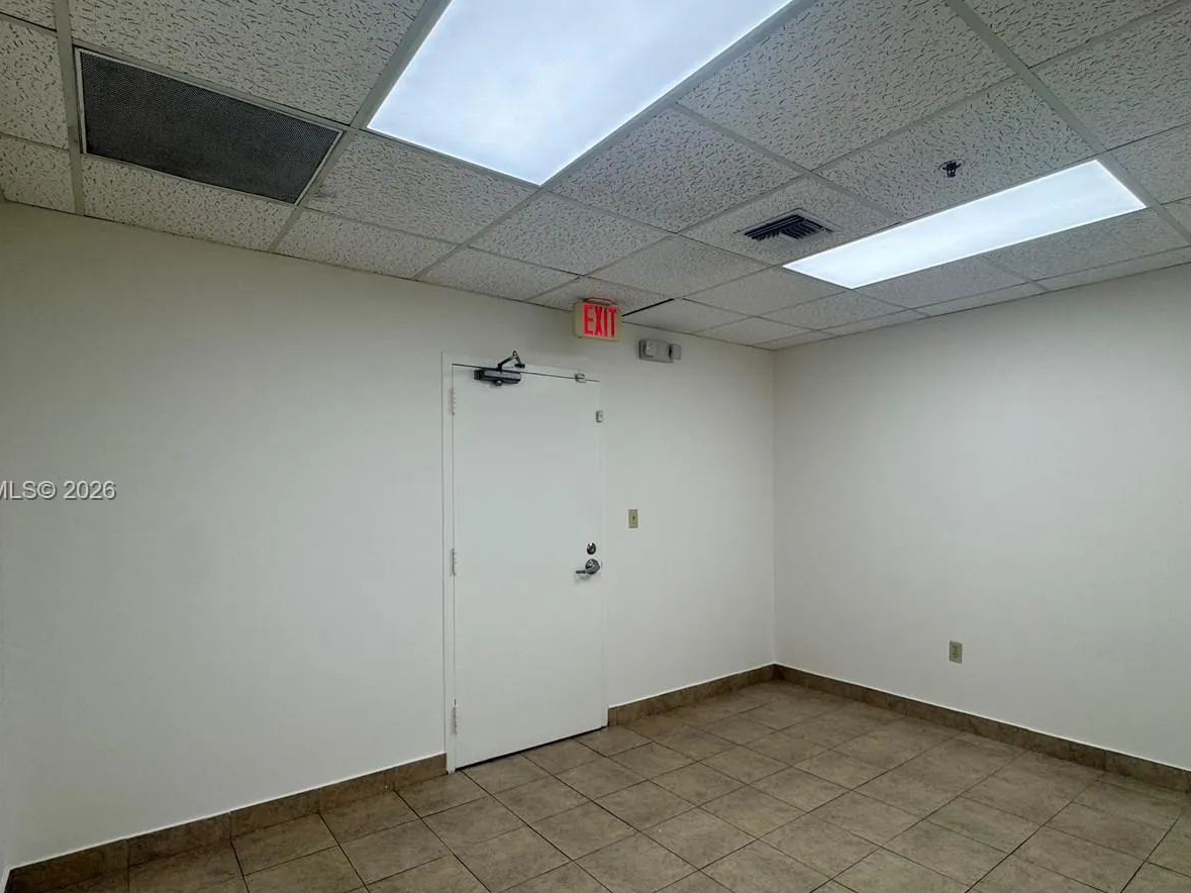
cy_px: 492
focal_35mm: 19
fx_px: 654
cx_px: 609
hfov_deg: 84.7
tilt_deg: -0.5
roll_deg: +0.3
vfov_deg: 68.5
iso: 64
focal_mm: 2.22
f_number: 2.2
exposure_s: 1/120
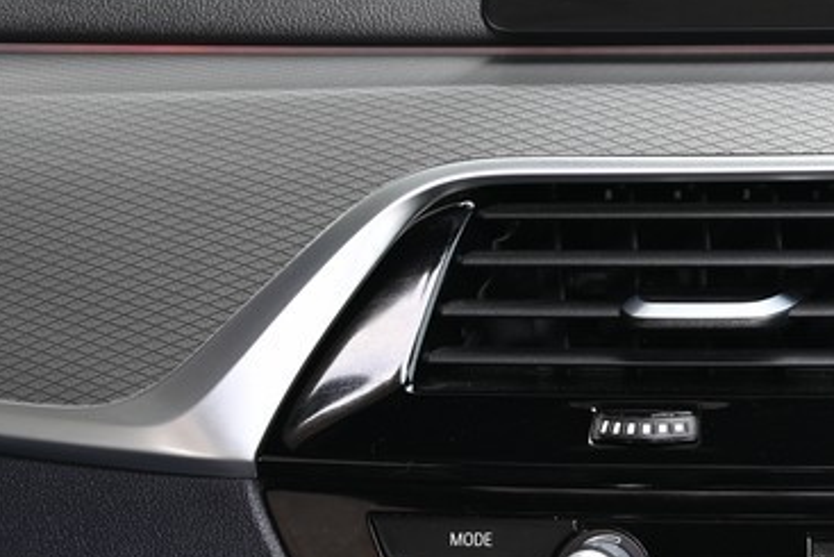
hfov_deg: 18.2
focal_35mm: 105
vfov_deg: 13.1
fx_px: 2433
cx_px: 1057
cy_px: 257
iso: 200
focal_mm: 35
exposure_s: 1/60
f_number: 5.6
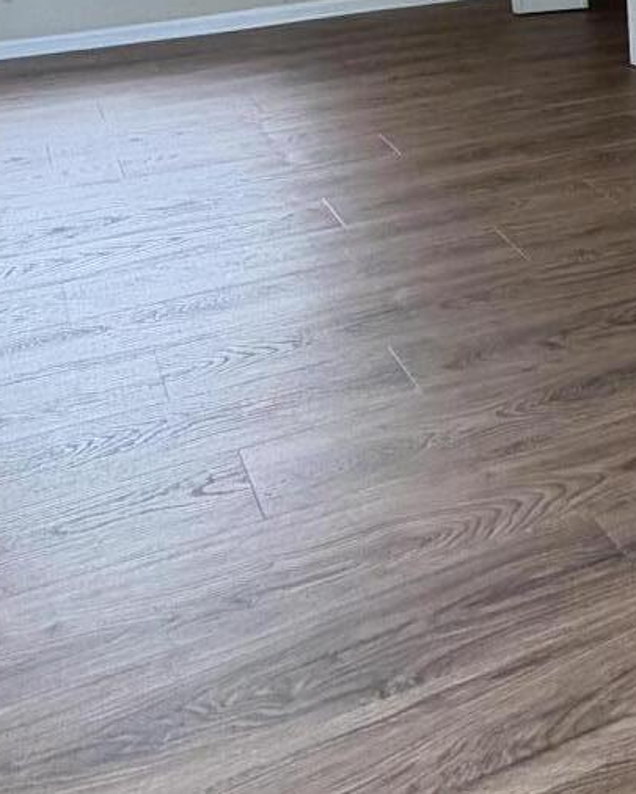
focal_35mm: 54
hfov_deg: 25.9
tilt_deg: -15.4
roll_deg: +1.6
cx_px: 705
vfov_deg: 33.1
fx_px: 1270
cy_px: 97
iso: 160
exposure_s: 1/120
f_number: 2.2
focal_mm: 2.22
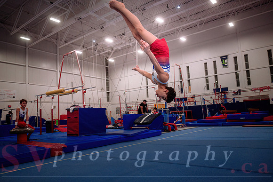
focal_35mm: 28
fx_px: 212
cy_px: 95
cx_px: 132
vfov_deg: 46.5
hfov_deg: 65.6
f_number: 2.8
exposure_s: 1/1000
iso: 1600
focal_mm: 25
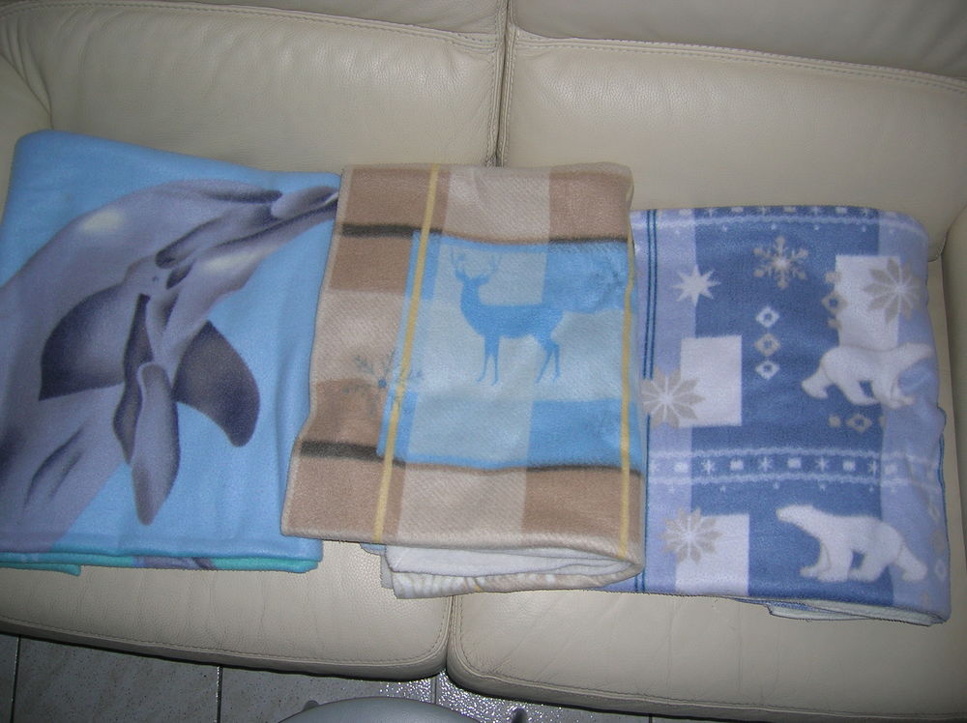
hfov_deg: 54.0
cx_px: 484
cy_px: 362
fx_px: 949
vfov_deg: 41.7
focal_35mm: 34
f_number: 2.9
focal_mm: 5.7
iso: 50
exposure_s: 1/60.1
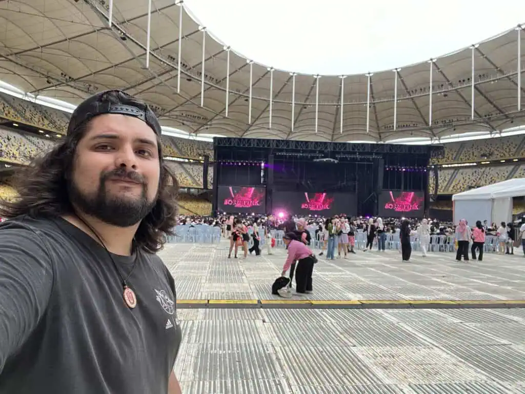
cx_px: 262
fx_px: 349
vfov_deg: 58.9
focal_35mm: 23
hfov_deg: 73.9
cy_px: 197
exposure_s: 1/72
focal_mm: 2.7
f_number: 2.2
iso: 100
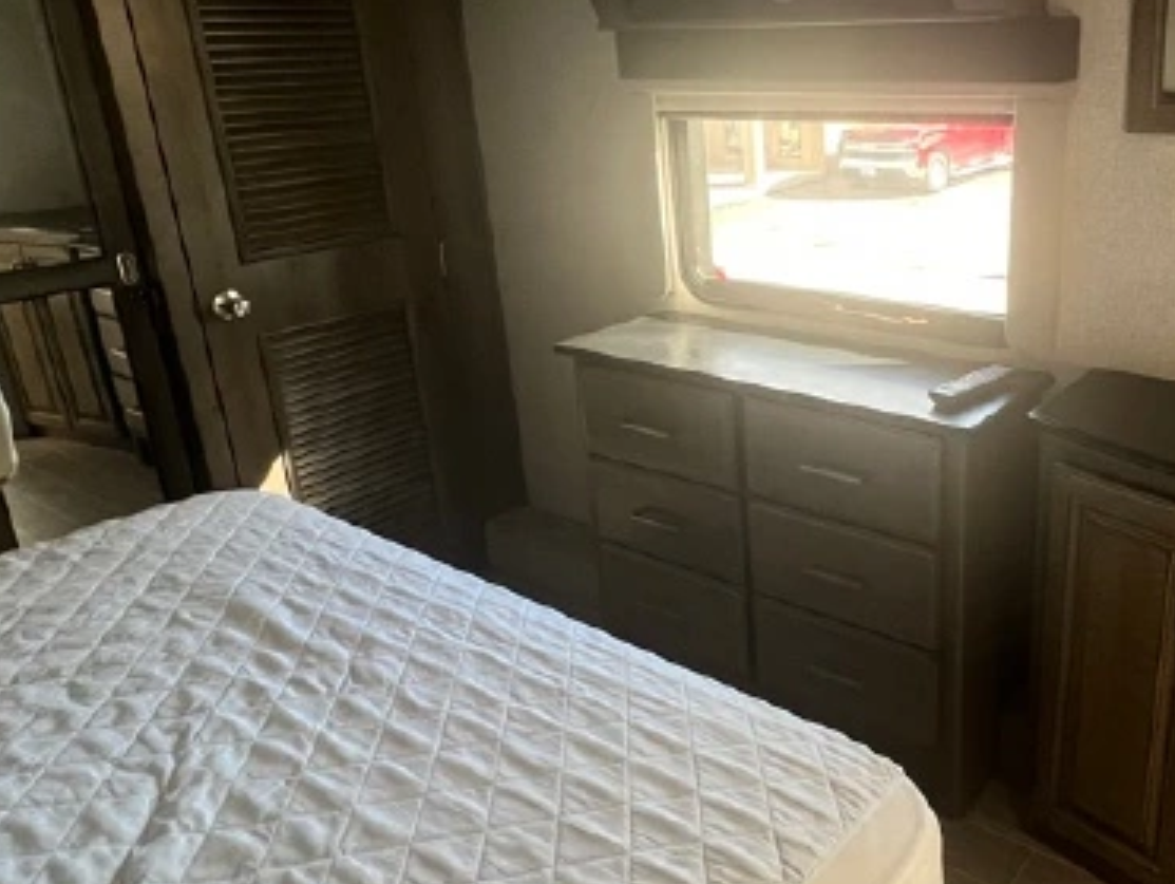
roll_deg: +1.1
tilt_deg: -18.9
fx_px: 951
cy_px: 387
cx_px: 865
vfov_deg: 49.7
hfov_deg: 60.3
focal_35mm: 28
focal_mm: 1.57
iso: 320
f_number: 1.8
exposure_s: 1/60
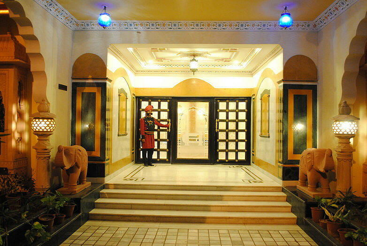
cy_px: 123
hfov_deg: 61.8
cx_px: 184
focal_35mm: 30
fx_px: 306
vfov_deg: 43.8
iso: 800
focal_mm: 20
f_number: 3.8
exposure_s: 1/3
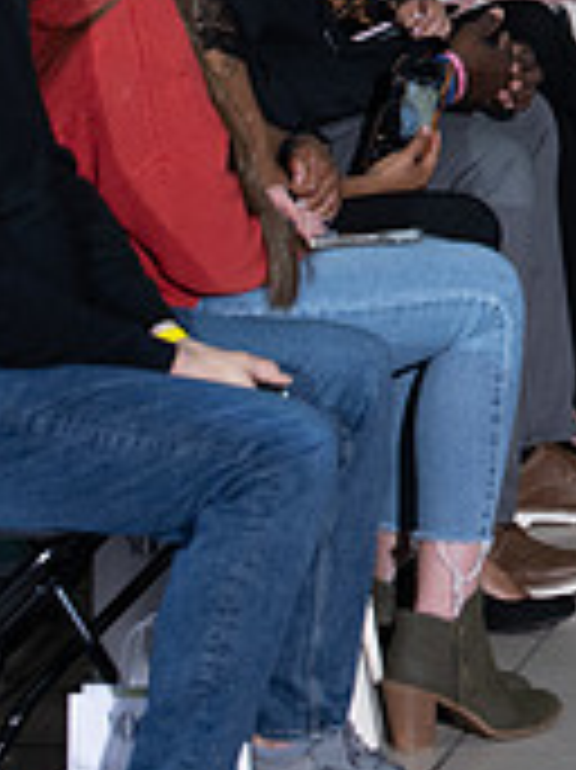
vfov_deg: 7.8
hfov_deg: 5.7
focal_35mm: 254
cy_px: -20
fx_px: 5642
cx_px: 1296
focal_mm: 78
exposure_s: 1/160
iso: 1250
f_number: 5
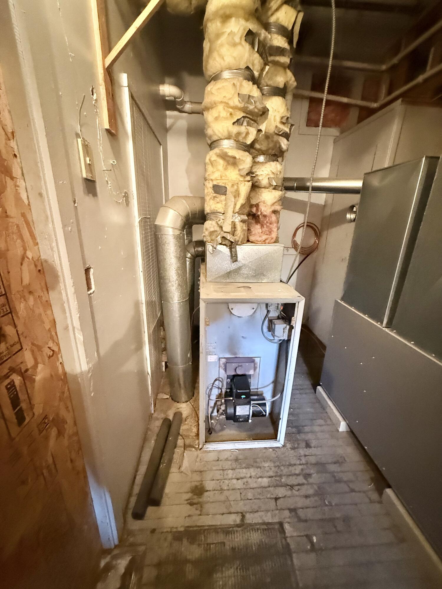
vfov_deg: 102.1
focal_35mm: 14
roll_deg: -1.0
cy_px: 294
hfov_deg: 85.7
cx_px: 221
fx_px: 238
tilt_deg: -19.1
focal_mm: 2.22
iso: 1250
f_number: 2.2
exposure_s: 1/30
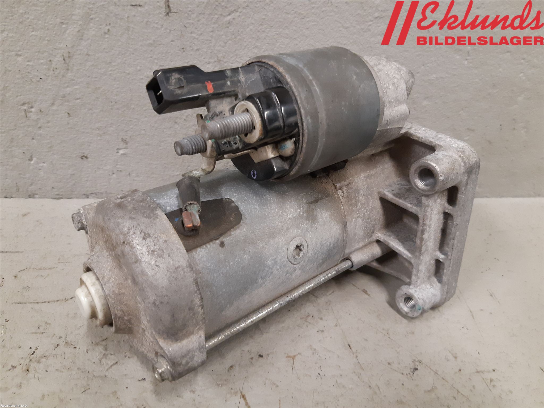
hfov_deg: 67.3
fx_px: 409
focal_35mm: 26
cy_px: 204
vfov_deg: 53.1
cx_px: 272
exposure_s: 1/50
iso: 250
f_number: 1.7
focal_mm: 3.93
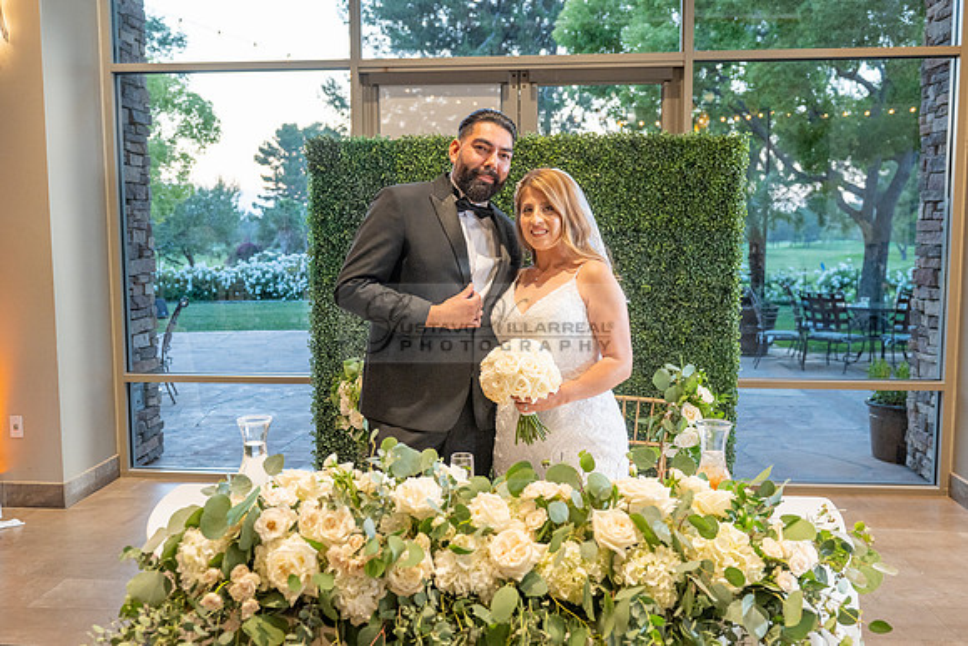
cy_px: 319
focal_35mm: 32
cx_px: 478
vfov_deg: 41.3
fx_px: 856
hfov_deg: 59.0
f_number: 3.5
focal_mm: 28
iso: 800
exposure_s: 1/200
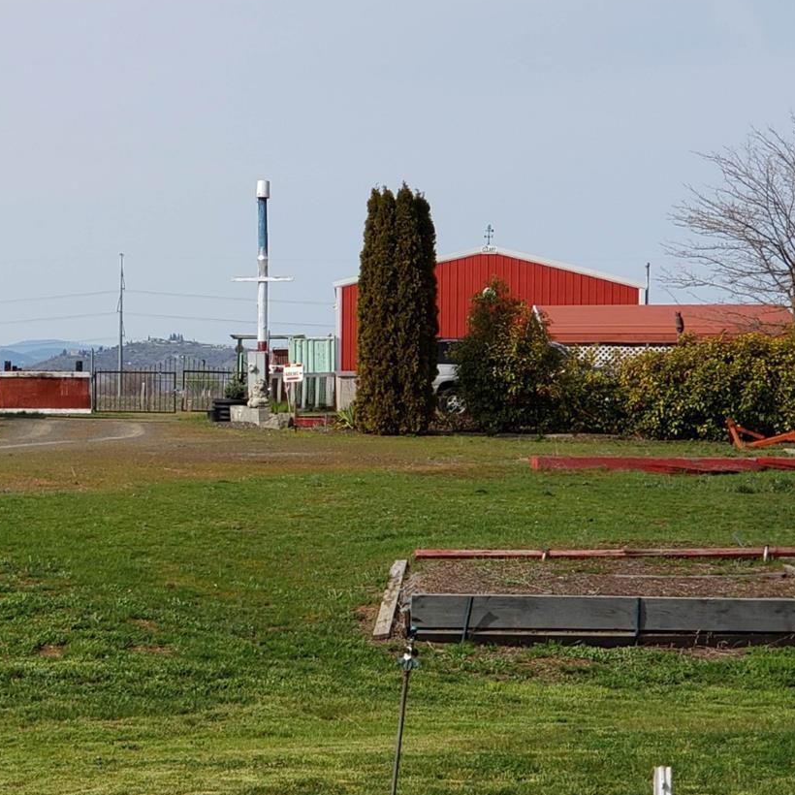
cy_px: 362
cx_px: 84
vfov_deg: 20.6
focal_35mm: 84
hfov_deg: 20.2
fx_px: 2183
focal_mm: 6
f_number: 2.4
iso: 32
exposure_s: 1/738
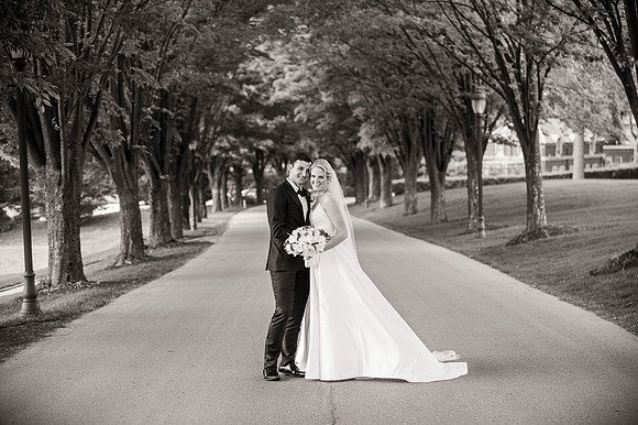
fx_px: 1452
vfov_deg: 16.6
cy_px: 212
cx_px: 319
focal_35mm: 82
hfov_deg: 24.8
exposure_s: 1/1000
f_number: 2.8
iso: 640
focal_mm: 82
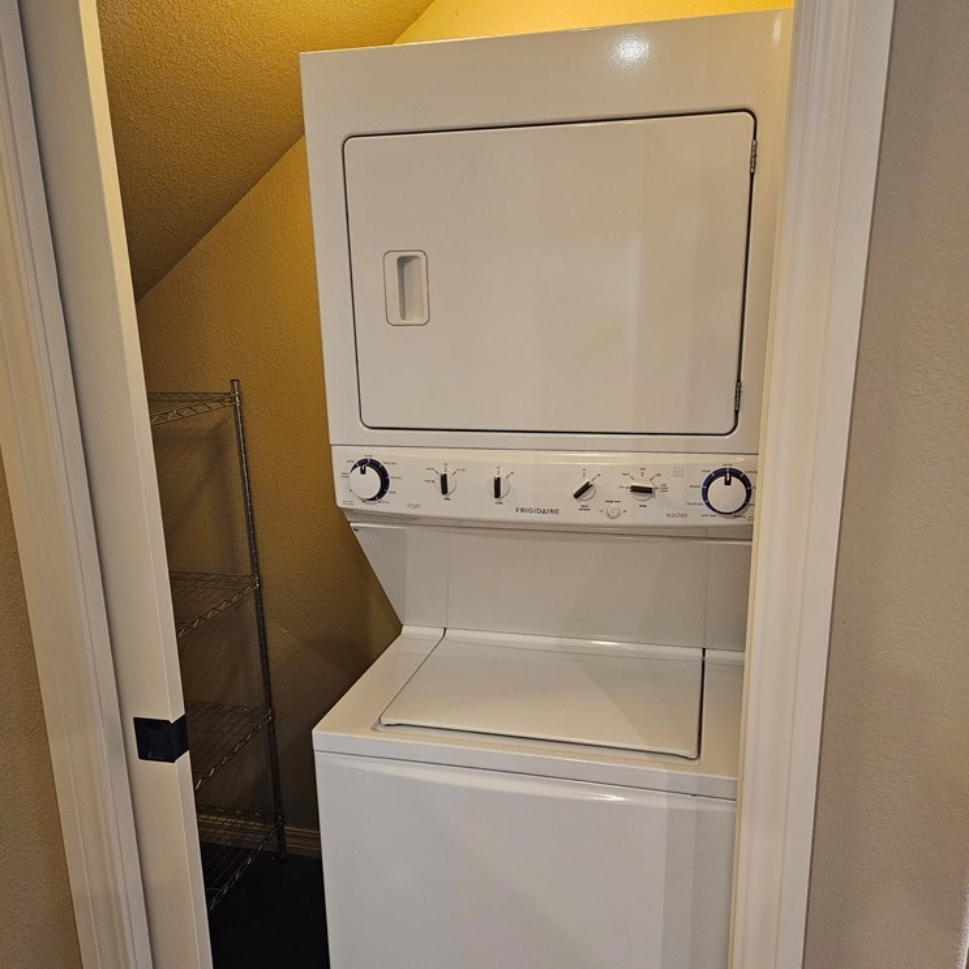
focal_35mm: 28
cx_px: 489
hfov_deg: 57.3
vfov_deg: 57.1
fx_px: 887
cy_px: 545
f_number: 1.8
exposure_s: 1/120
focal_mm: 5.4
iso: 640
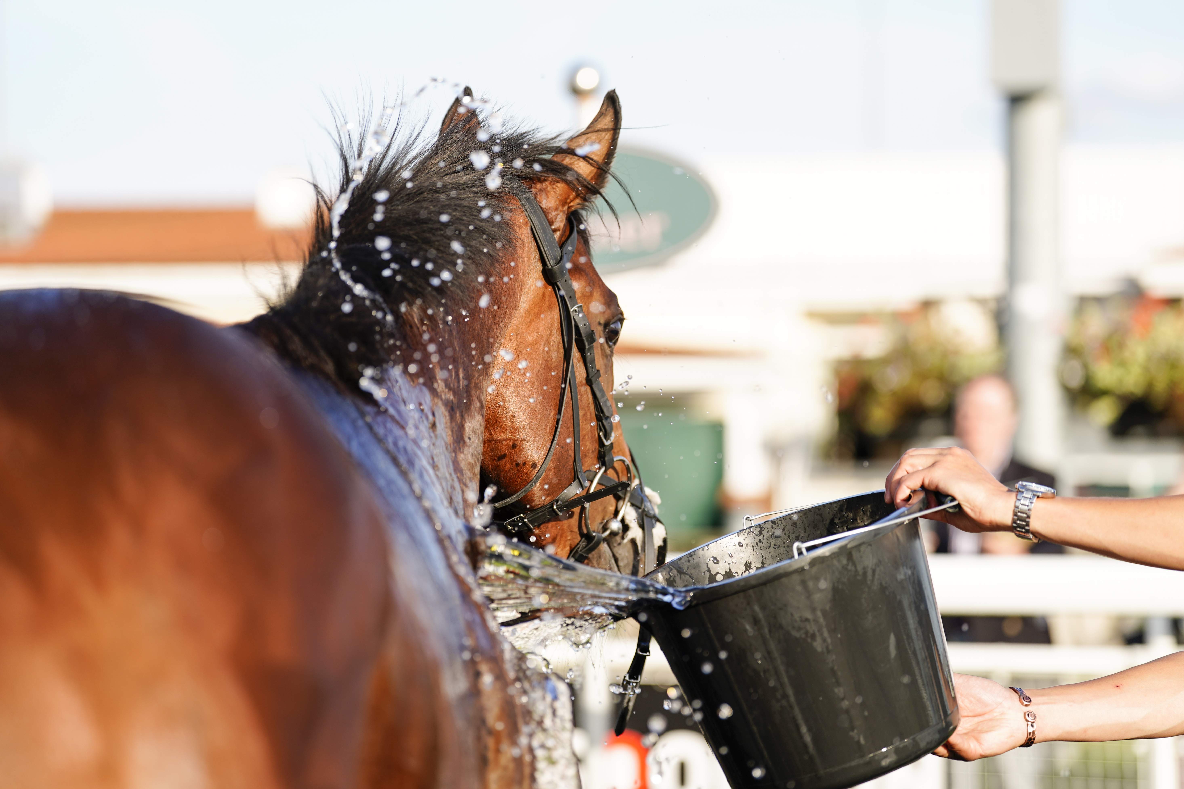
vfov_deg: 12.3
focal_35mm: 111
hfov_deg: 18.4
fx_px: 3650
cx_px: 592
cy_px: 394
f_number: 2.8
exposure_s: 1/1000
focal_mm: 111
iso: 125
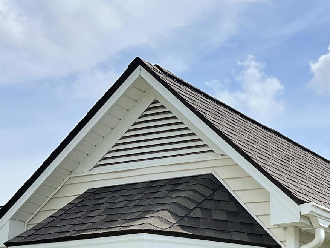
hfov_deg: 19.4
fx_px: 848
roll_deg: +0.1
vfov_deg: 15.9
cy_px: 311
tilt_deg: +6.5
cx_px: 486
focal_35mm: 89
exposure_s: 1/5882
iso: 50
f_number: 1.5
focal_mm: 5.7
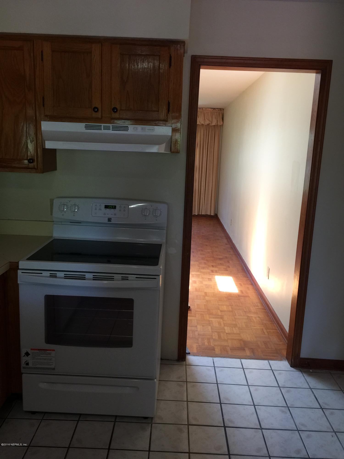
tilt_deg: -10.1
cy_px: 230
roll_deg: -1.7
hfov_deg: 48.2
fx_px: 384
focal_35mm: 29
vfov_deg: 61.7
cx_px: 172
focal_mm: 4.15
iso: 50
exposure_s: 1/30
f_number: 2.2
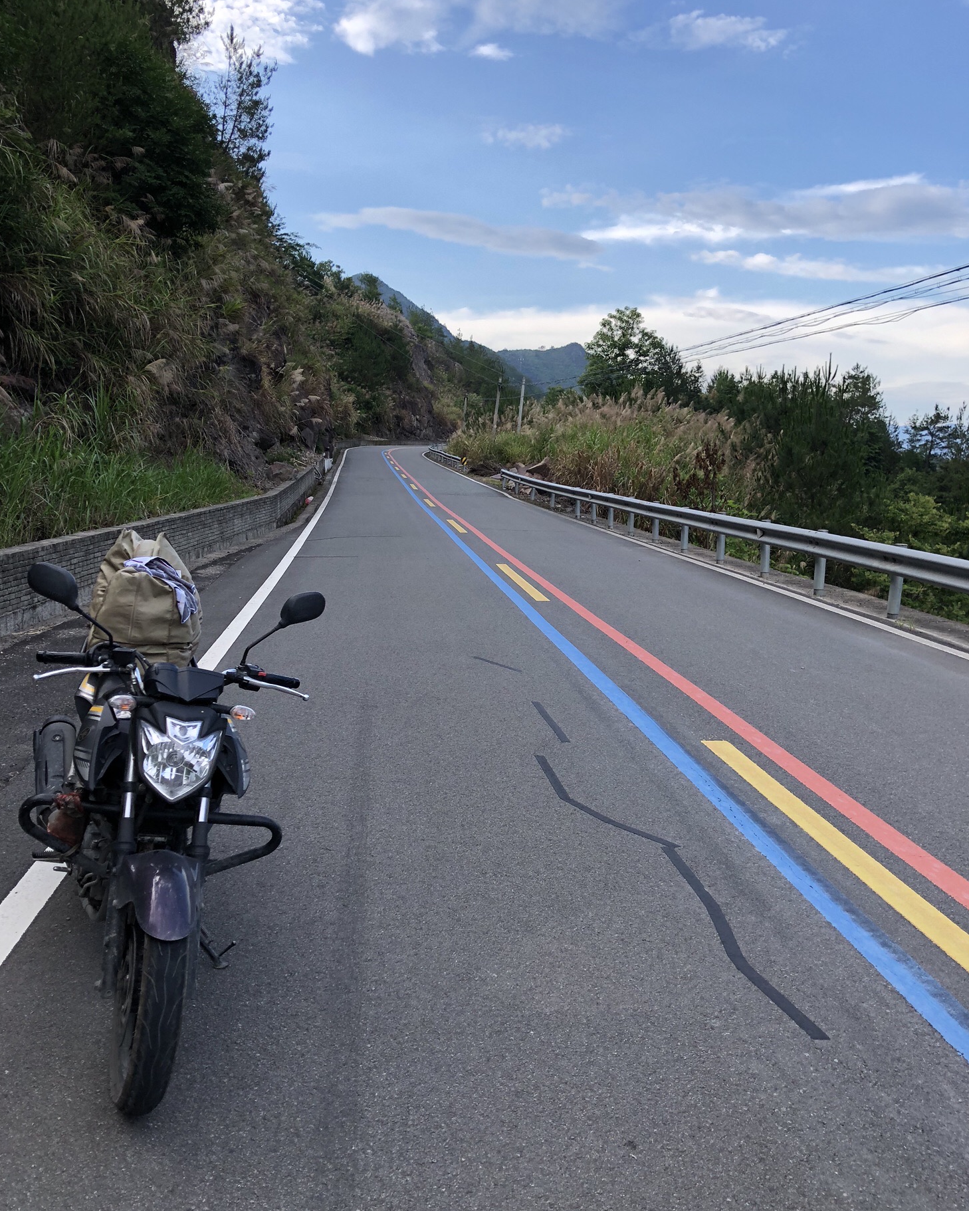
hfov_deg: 48.5
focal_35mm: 30
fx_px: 1075
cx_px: 478
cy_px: 629
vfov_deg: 58.7
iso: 20
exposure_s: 1/552
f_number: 1.8
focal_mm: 3.99
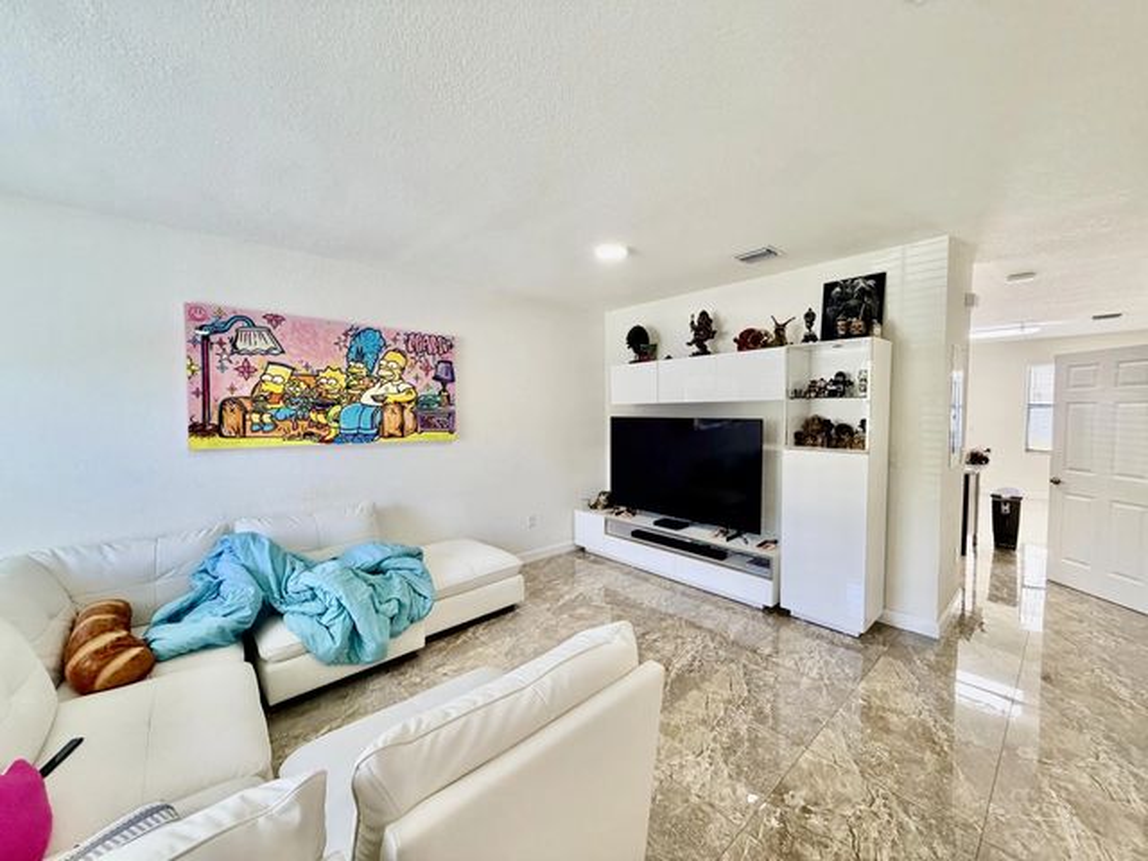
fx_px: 464
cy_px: 430
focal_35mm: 14
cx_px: 574
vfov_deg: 85.7
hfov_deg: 102.1
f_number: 2.2
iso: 250
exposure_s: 1/120
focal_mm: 2.22
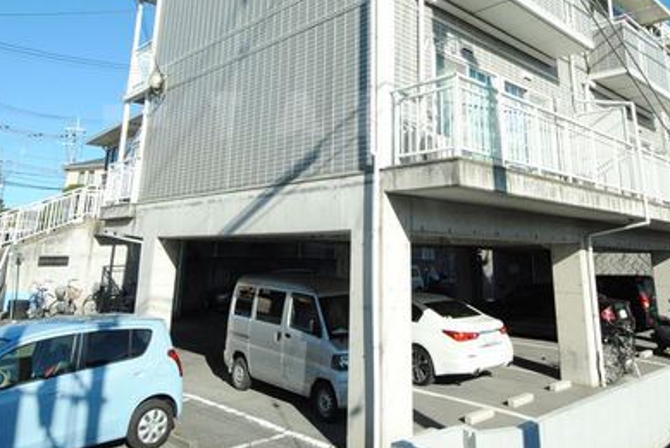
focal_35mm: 28
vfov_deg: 44.5
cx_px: 362
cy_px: 116
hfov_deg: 64.6
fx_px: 529
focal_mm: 11.5
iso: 800
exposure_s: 1/640
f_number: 13
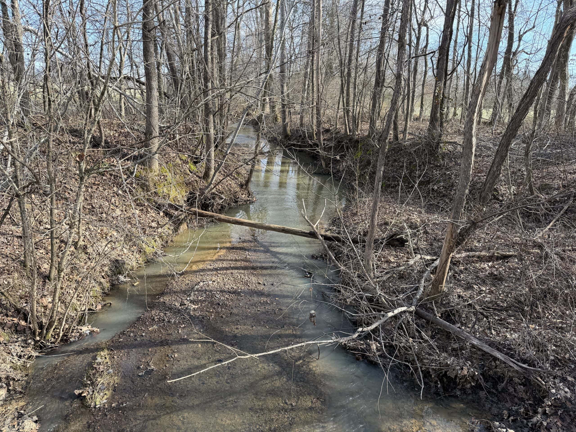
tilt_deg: -18.2
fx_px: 399
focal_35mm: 24
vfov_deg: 56.8
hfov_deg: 71.6
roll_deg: +0.5
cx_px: 288
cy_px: 216
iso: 100
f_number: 1.78
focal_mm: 6.76
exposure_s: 1/955
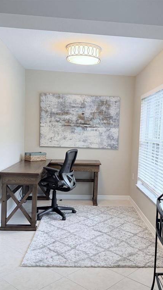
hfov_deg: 33.6
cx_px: 100
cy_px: 145
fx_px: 269
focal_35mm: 35
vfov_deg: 56.6
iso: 160
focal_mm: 6.76
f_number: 1.78
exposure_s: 1/120
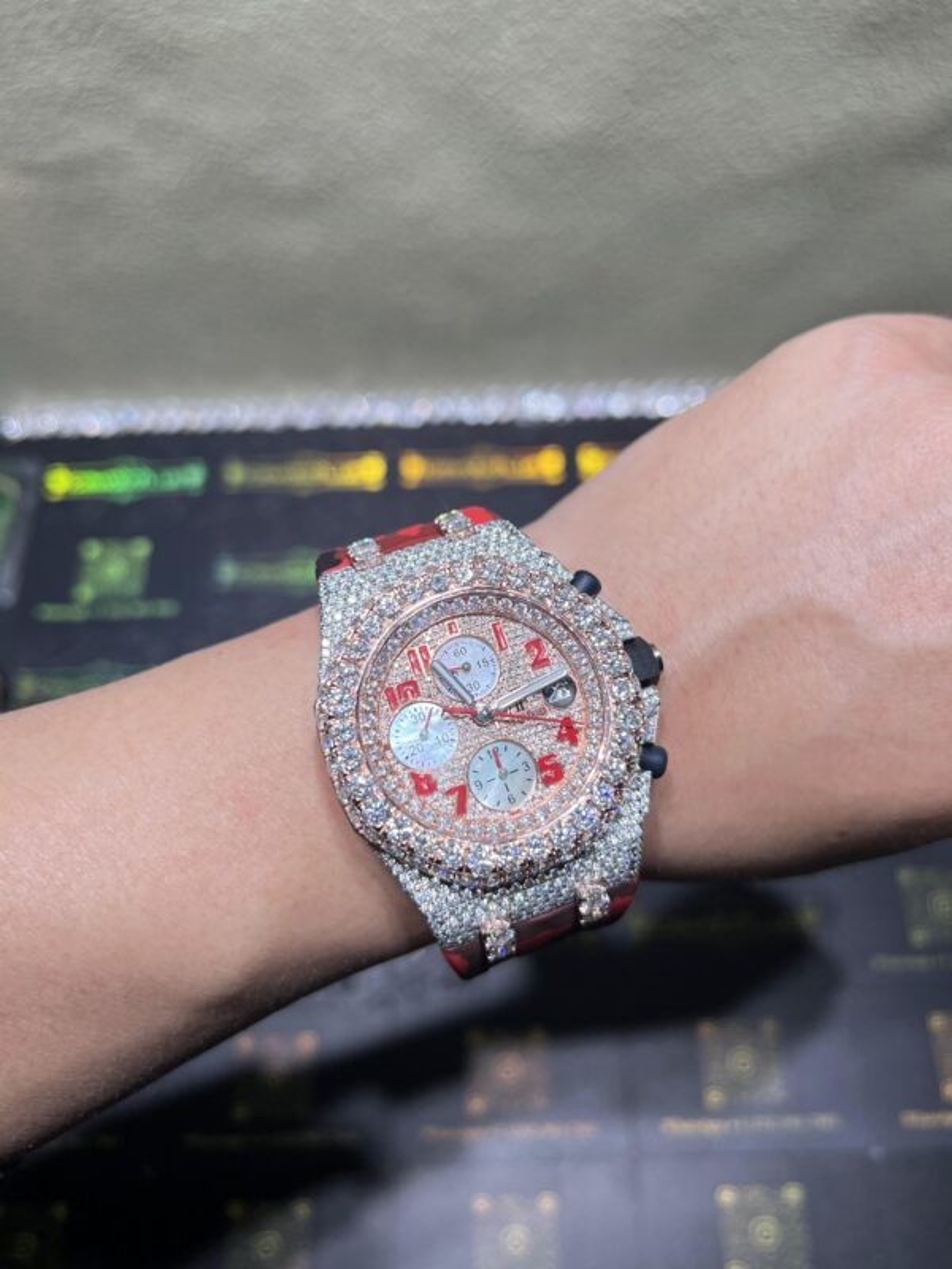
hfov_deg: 53.1
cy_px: 634
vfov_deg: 67.3
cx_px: 476
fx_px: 953
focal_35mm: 26
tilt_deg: -63.5
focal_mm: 5.7
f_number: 1.5
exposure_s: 1/1058
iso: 50
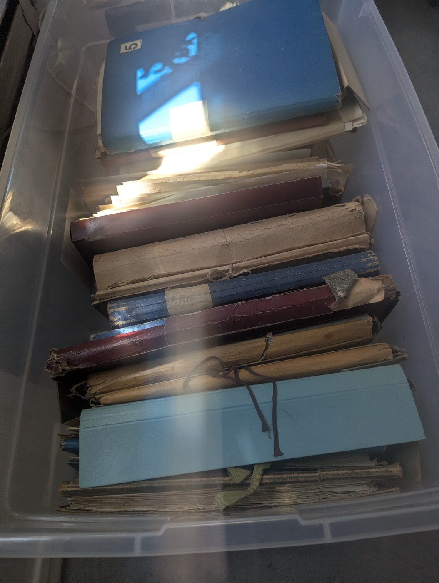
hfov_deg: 56.9
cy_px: 292
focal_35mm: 24
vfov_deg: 71.5
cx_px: 220
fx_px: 405
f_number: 1.85
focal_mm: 6.81
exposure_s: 1/158
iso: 64
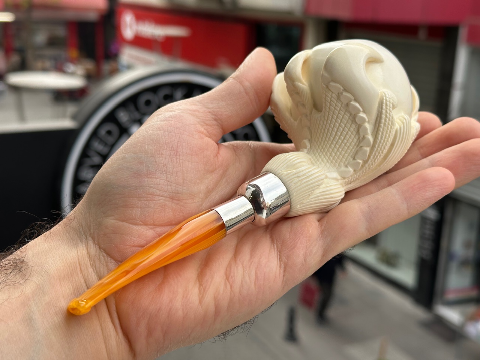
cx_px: 240
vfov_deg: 30.3
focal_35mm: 48
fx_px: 666
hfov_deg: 39.7
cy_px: 180
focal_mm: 6.86
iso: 64
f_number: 1.78
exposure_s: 1/751
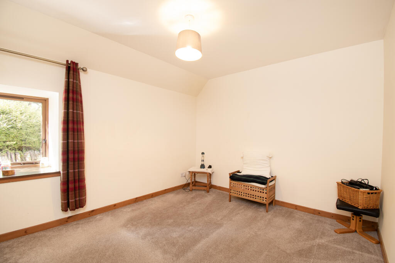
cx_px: 198
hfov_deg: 100.4
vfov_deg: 77.3
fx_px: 165
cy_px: 132
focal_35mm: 15
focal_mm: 10
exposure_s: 1/8
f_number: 8
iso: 320
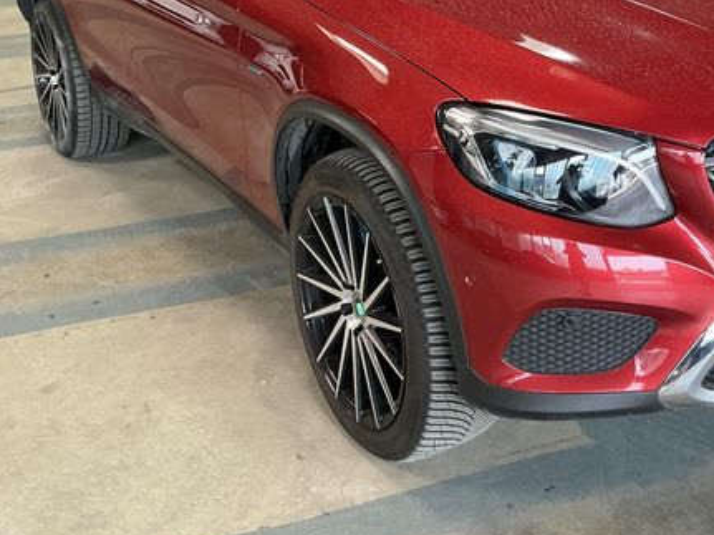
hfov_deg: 36.2
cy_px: 71
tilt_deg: -12.0
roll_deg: +2.6
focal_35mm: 52
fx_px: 1072
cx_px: 515
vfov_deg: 27.2
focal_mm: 3
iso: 64
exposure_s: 1/74
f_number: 1.8
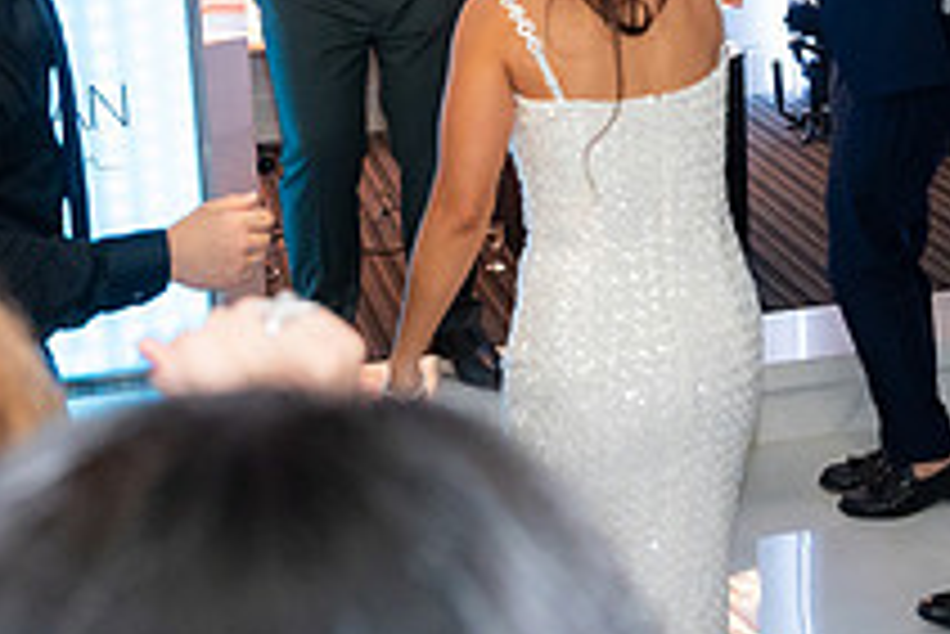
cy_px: -16
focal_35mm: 77
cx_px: 509
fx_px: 2033
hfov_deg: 26.3
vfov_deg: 17.3
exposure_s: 1/200
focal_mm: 28
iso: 3200
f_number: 3.5
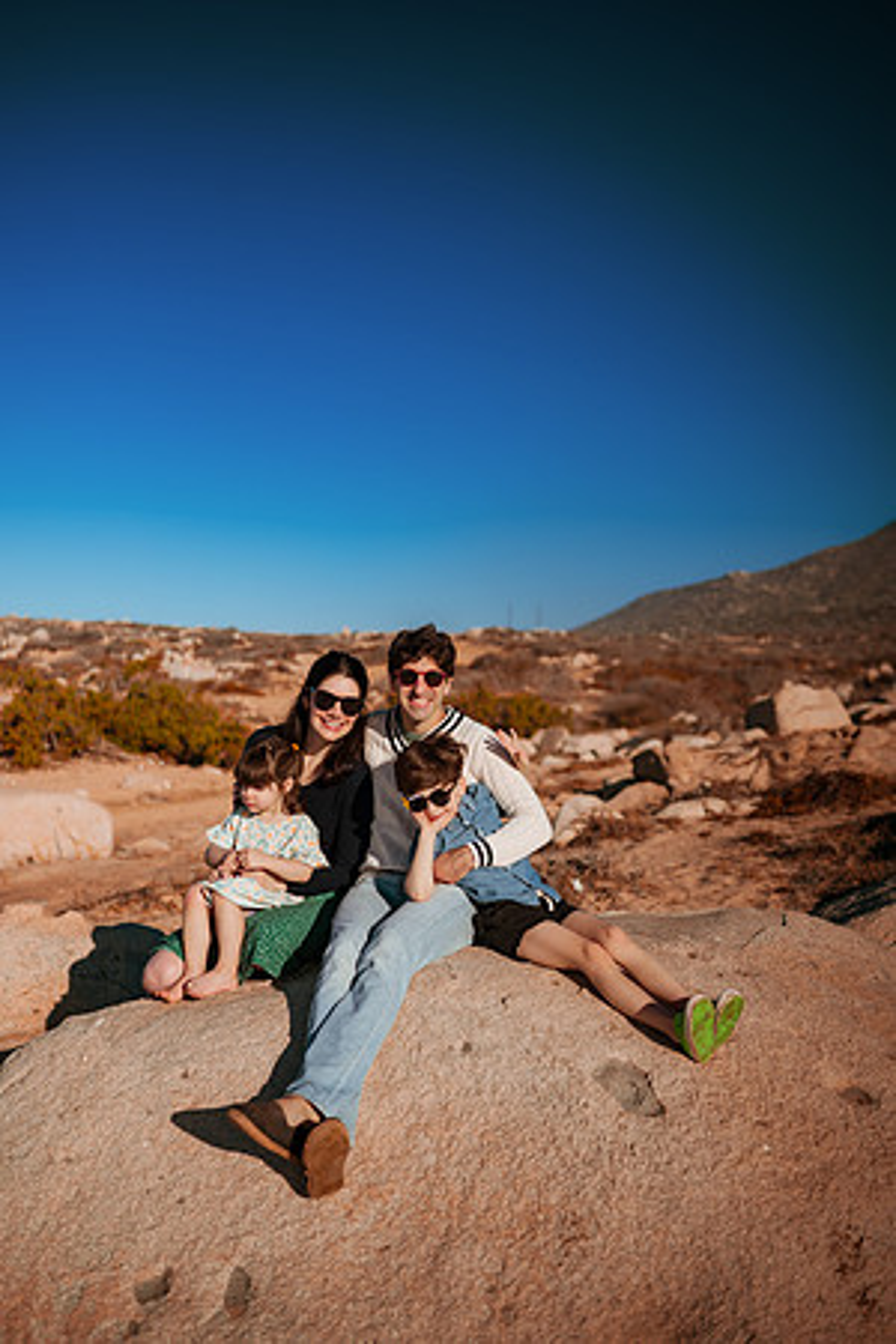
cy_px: 672
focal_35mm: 35
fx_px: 1307
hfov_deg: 37.9
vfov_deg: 54.4
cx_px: 448
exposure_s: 1/8000
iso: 50
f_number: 2
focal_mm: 35
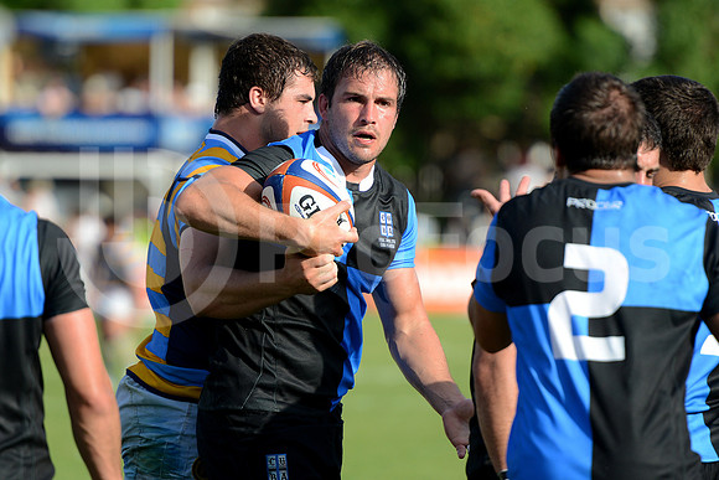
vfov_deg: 5.1
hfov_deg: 7.6
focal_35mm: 270
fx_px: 5394
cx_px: 360
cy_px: 240
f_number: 4
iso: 500
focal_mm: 270
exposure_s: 1/1250
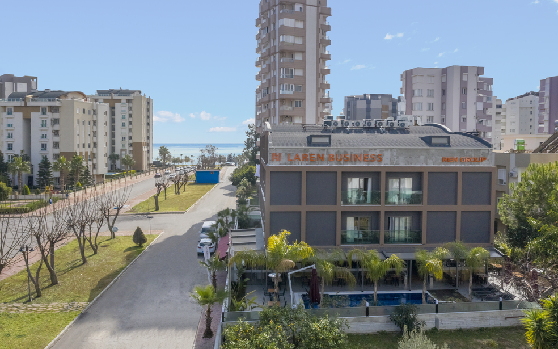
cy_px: 173
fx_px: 441
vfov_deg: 43.1
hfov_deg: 64.6
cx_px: 283
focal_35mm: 29
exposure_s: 1/1250
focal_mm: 10.26
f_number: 8
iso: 200
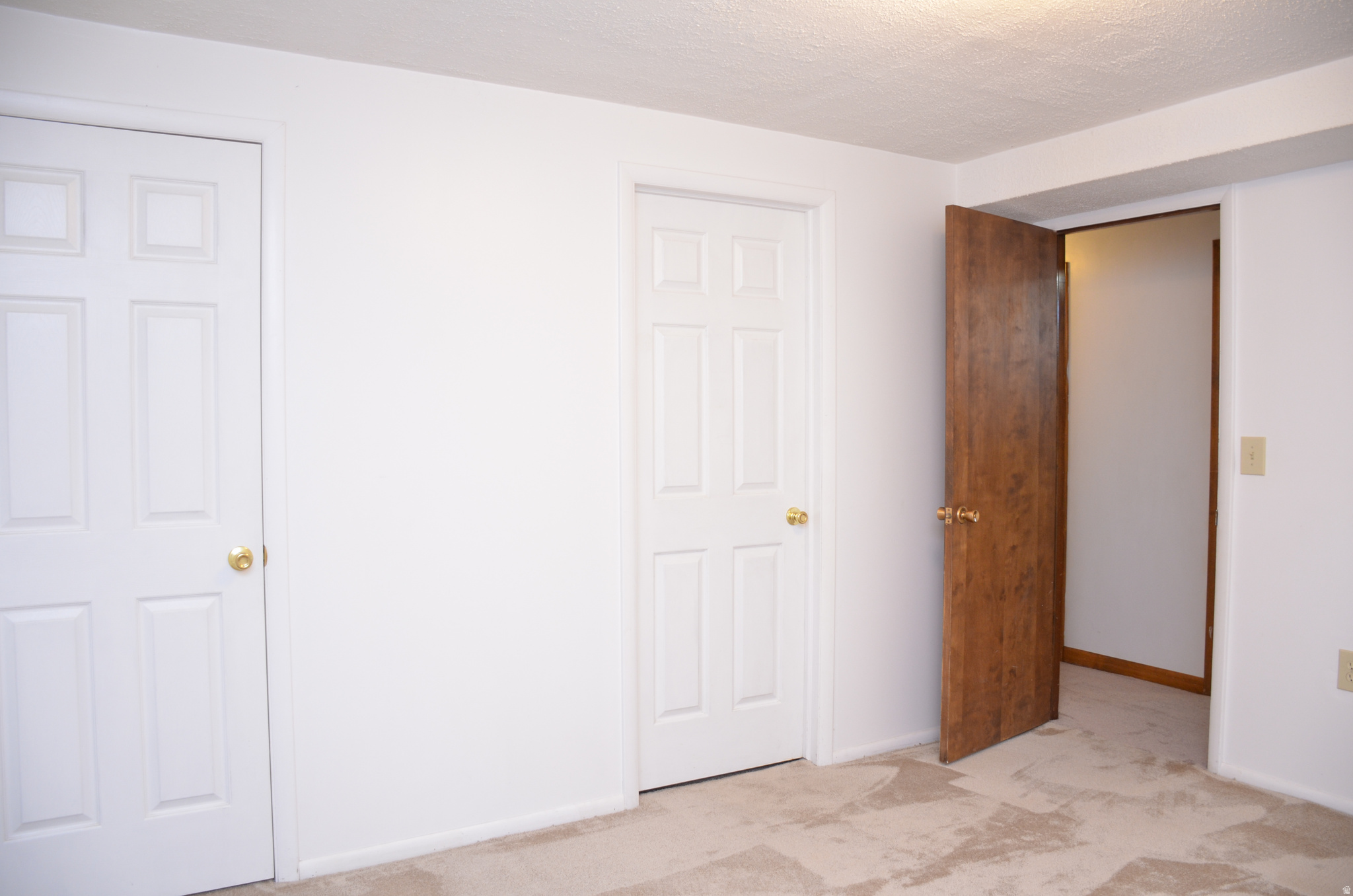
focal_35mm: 27
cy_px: 448
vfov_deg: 47.7
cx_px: 676
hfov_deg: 67.5
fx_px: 1013
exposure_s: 1/60
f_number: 4
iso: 500
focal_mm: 18
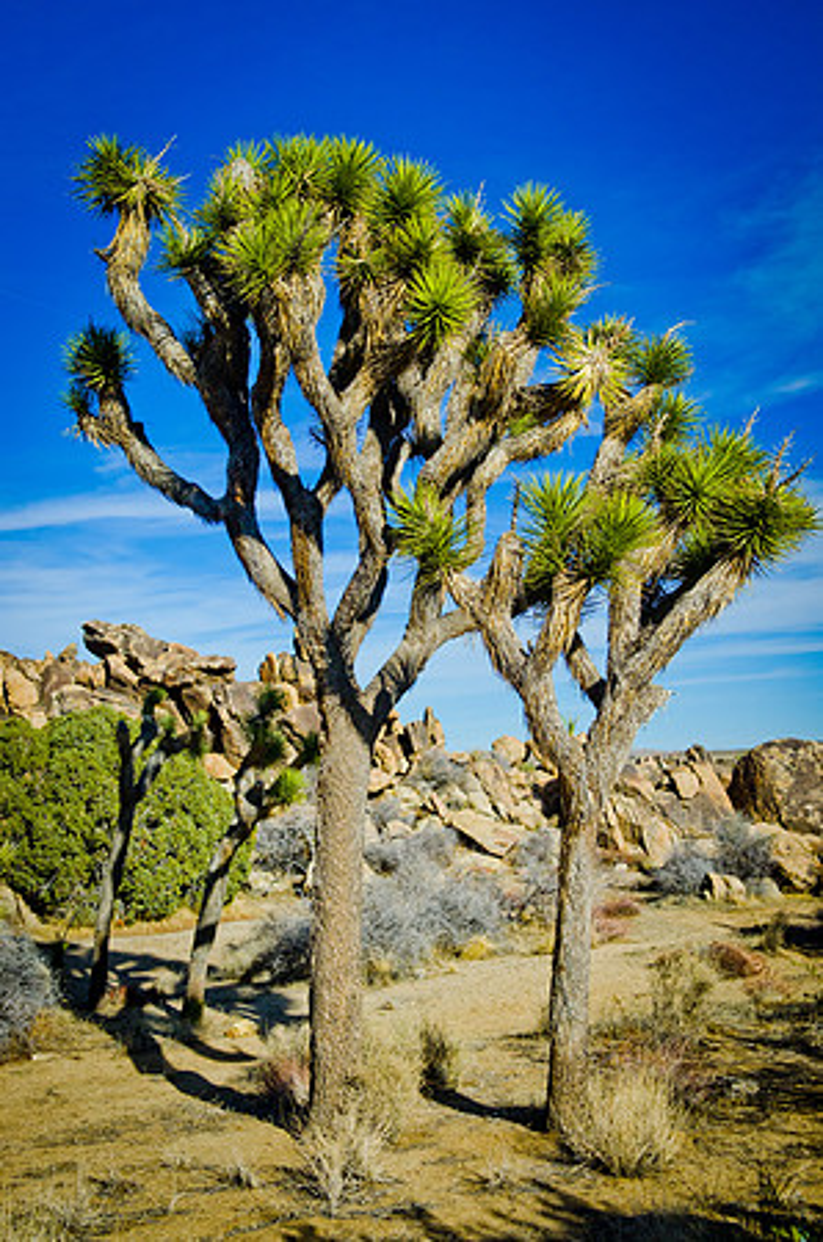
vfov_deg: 42.4
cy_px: 621
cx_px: 412
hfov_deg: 28.8
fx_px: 1602
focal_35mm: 46
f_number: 5
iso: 640
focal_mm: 31
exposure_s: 1/2000
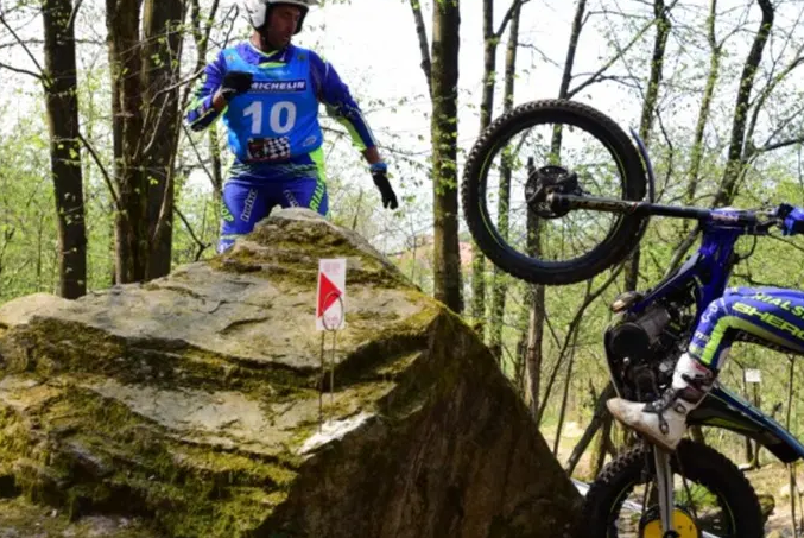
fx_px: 1386
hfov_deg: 31.5
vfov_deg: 22.0
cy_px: 251
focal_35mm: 62
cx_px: 648
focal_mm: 35
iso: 640
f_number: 4.5
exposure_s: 1/1250
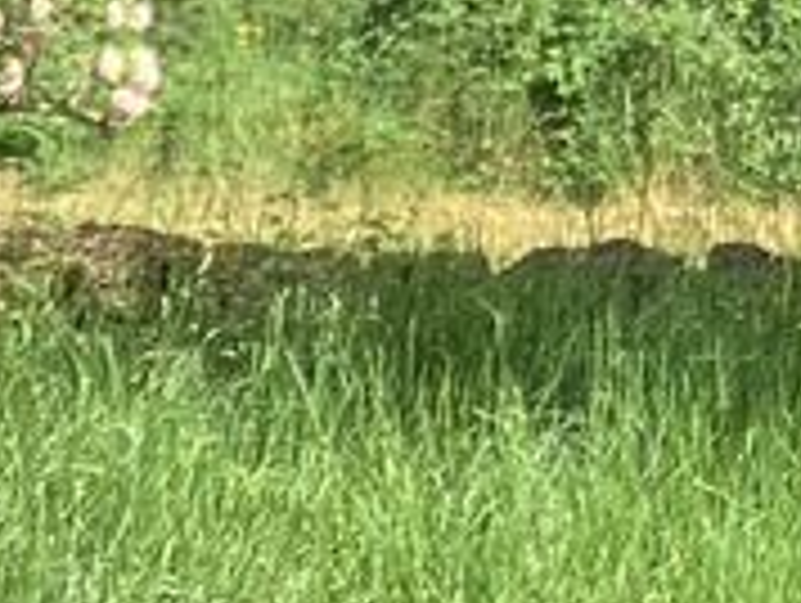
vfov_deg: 8.3
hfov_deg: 11.0
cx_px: 1120
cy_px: -405
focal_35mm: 174
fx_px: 4032
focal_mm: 3.3
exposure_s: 1/394
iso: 25
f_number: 2.4
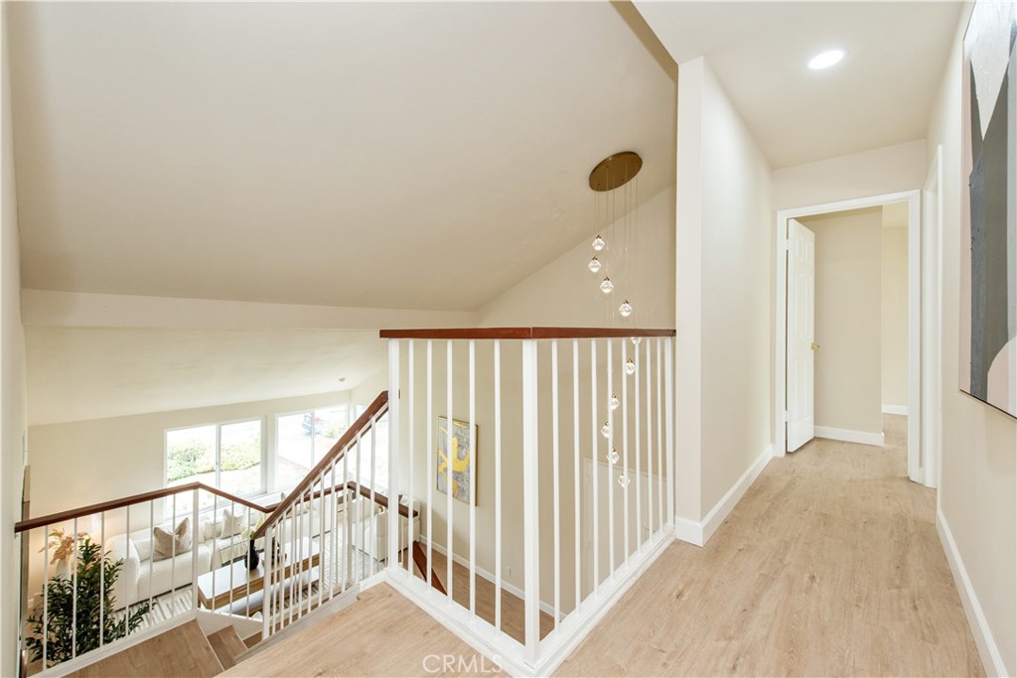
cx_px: 508
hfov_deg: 104.2
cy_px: 339
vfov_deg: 81.2
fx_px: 396
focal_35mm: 14
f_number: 5.6
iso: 720
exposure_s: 1/125
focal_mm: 14
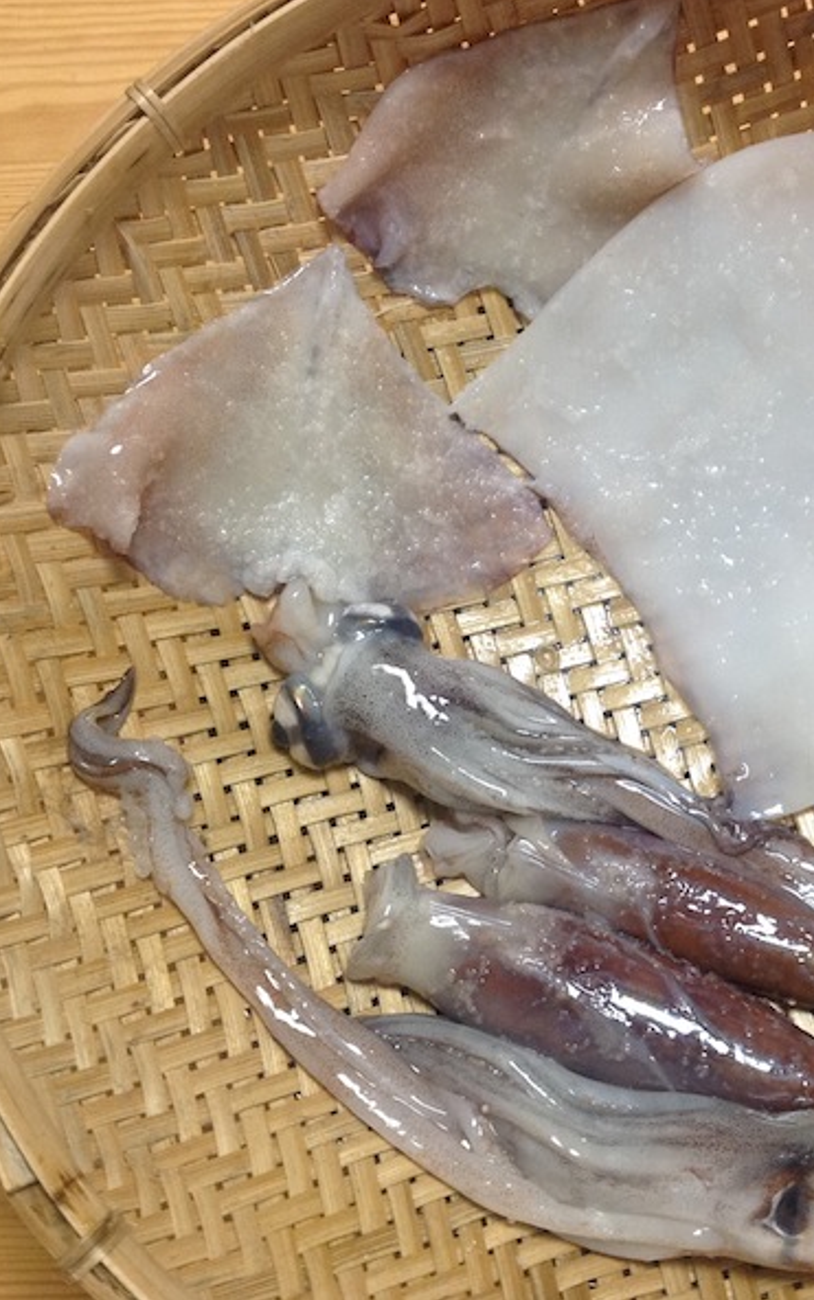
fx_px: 1773
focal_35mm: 50
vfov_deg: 40.3
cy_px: 649
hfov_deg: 25.3
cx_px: 676
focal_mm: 4.28
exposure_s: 1/17
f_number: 2.4
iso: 100
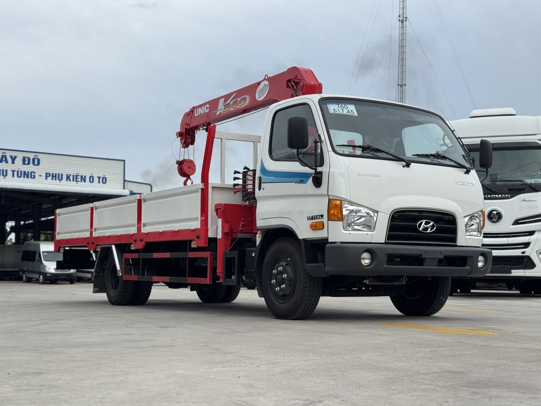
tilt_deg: +4.7
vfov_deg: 30.3
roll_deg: -0.5
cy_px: 203
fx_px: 750
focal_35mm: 48
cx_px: 270
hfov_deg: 39.7
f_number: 1.78
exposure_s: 1/3610
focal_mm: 6.76
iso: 64
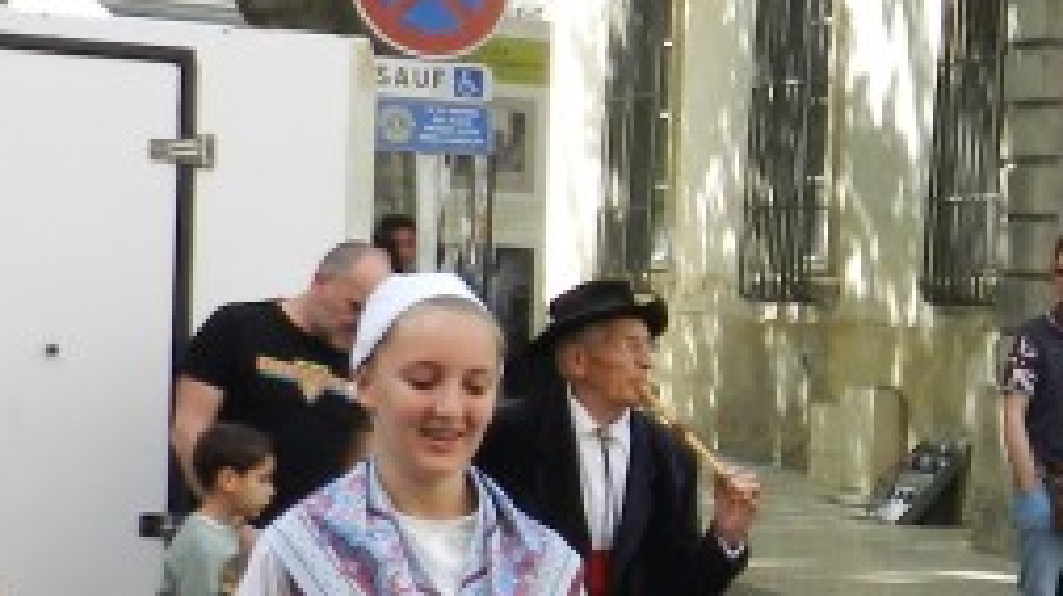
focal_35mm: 138
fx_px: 3888
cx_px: 1618
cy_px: 625
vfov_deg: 8.7
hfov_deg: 14.5
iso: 160
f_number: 3.7
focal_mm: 5.6
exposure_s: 1/320
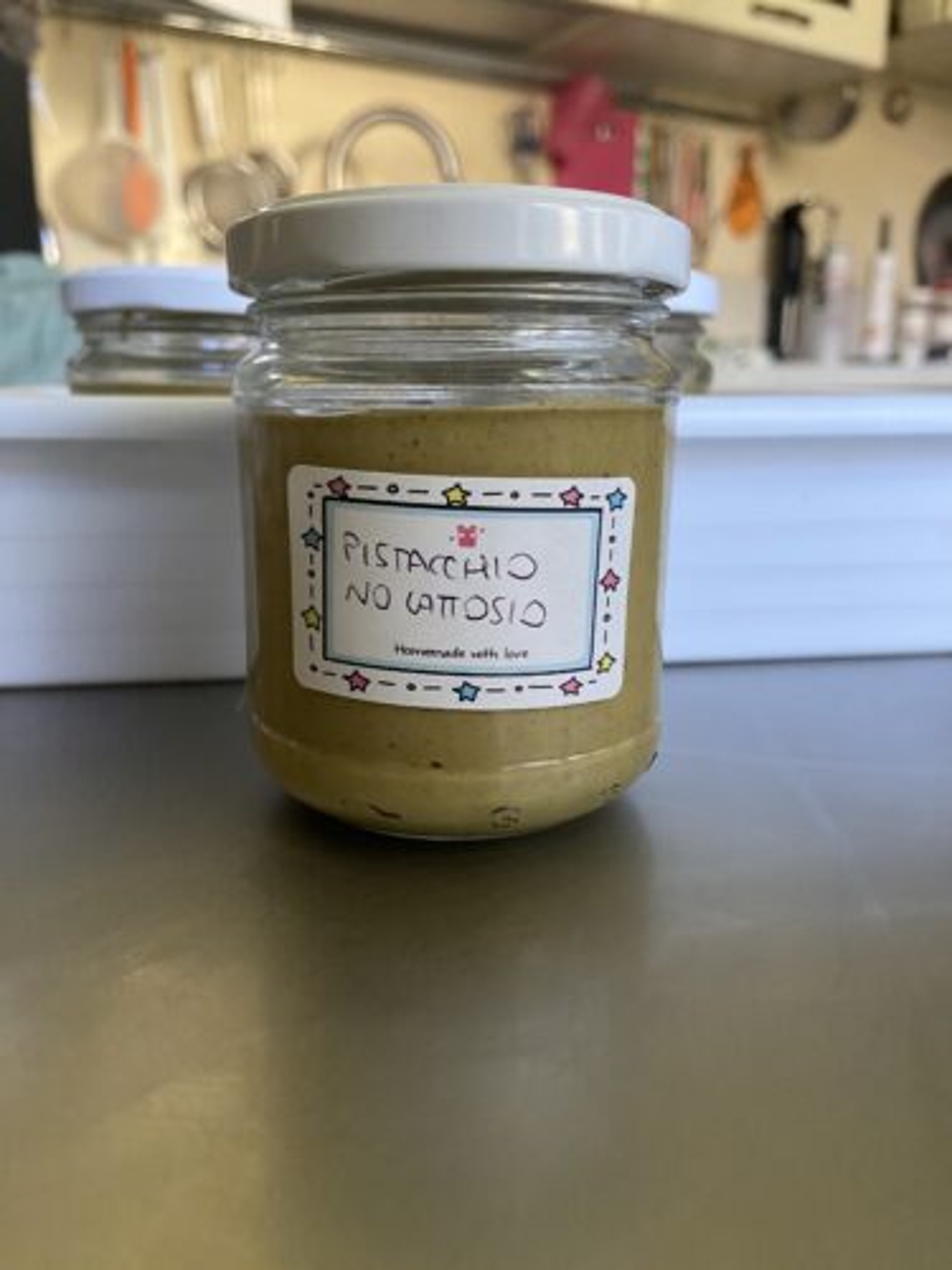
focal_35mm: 26
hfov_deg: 53.1
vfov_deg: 67.3
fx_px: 953
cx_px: 476
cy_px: 635
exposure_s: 1/60
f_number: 1.8
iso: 250
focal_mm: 4.25
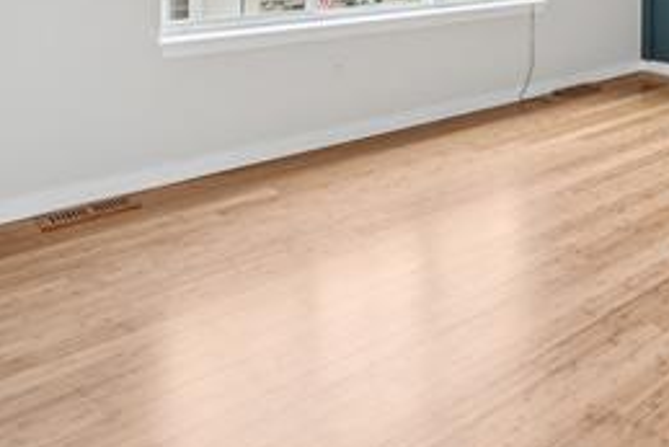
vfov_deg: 30.7
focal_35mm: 37
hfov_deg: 44.6
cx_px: 659
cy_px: -85
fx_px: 688
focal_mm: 10
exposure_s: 1/15
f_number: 8
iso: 400
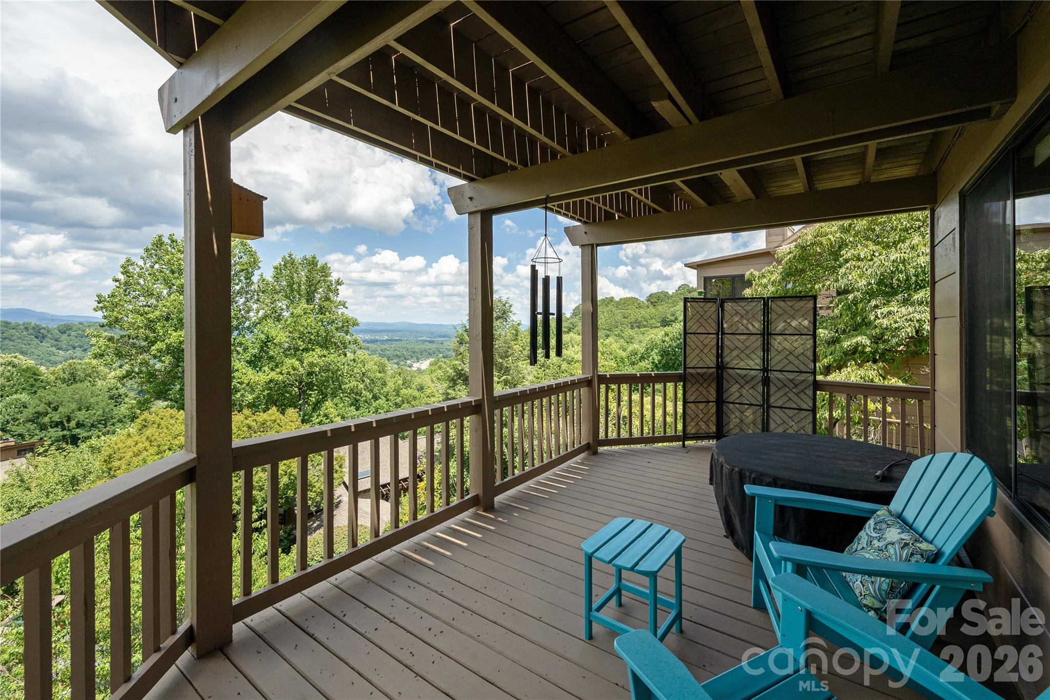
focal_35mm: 14
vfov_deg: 81.2
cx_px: 525
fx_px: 408
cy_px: 350
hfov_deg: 104.3
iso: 320
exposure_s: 1/1000
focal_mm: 14
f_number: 7.1
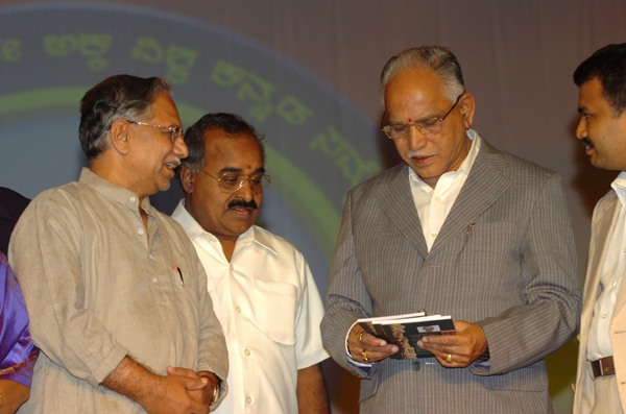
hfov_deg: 14.0
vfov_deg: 9.3
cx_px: 313
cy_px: 207
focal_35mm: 147
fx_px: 2550
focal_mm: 98
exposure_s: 1/80
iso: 400
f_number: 5
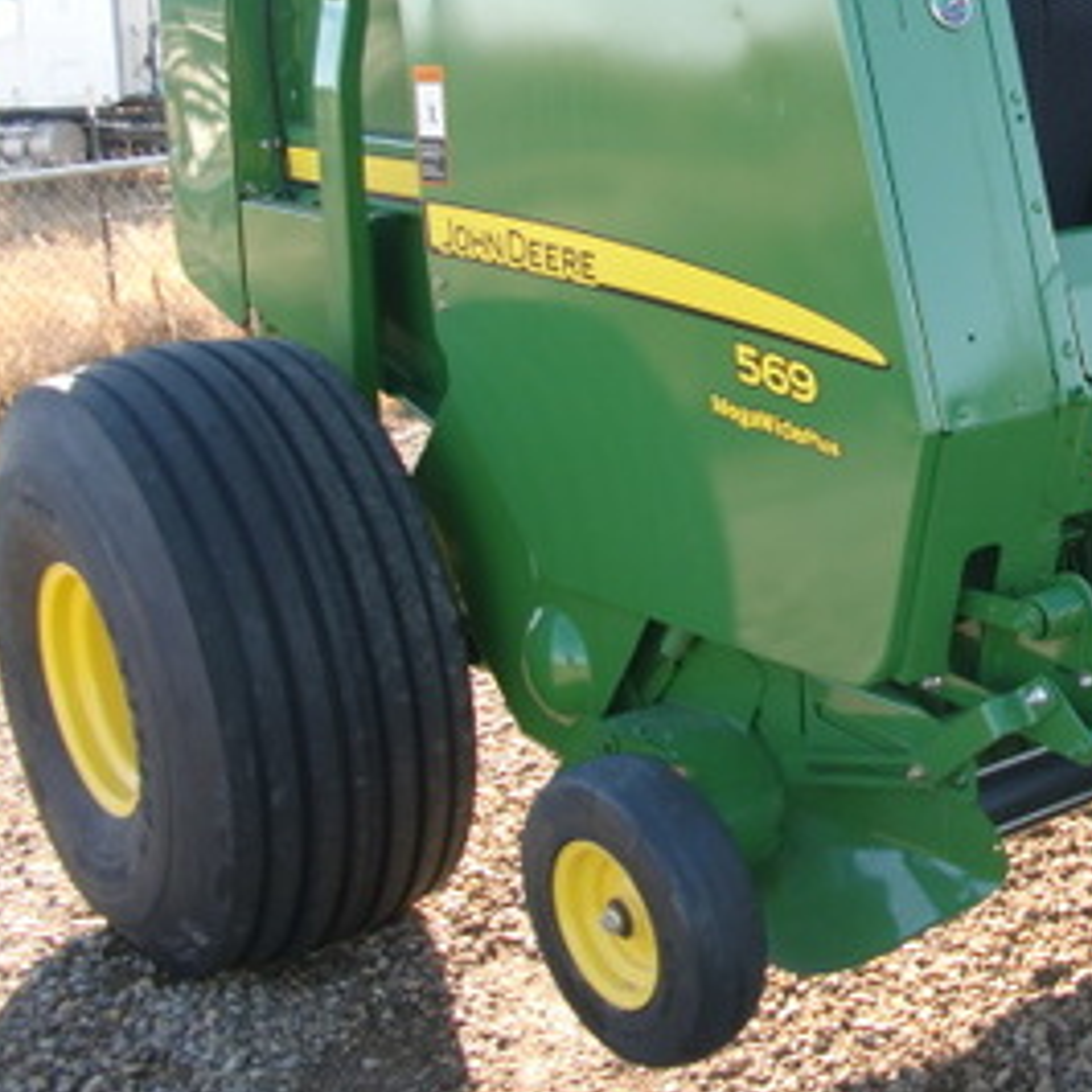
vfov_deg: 26.3
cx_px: 1080
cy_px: 328
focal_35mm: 65
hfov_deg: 25.3
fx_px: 2320
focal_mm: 6.3
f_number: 2.8
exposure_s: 1/160
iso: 64
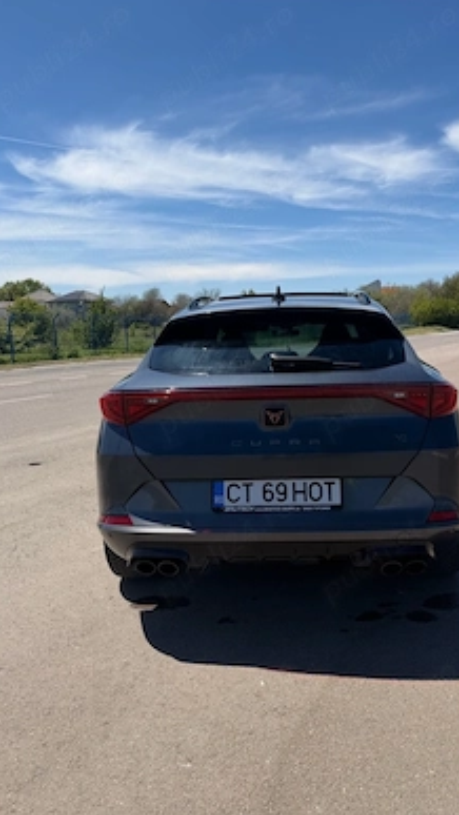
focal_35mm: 27
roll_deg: +1.3
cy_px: 411
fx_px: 584
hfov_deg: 42.8
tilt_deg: -6.7
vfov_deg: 69.8
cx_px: 267
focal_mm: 6.76
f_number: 1.78
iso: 80
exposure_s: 1/5714
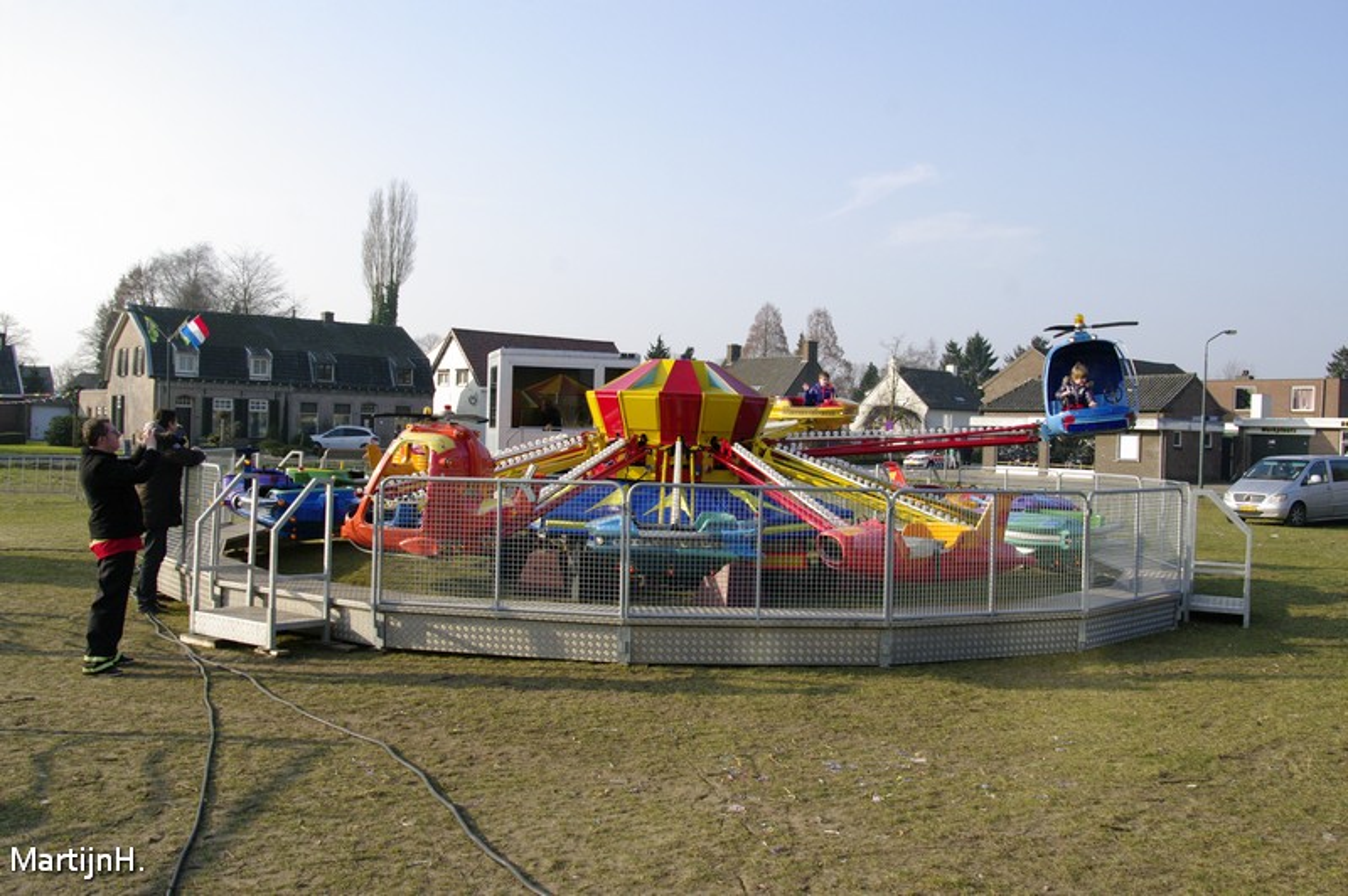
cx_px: 674
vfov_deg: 39.9
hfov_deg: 57.3
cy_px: 448
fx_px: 1235
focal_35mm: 33
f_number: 9.5
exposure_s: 1/750
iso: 800
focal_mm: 22
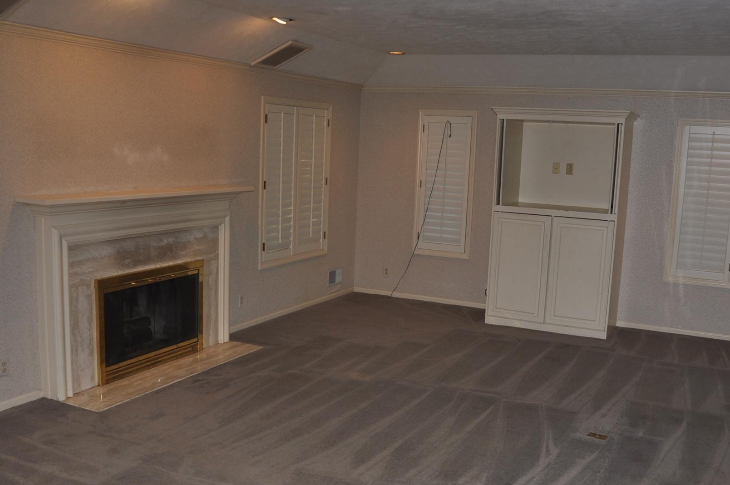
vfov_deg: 36.7
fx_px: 729
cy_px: 277
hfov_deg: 53.2
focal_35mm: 36
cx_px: 379
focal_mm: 18
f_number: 3.5
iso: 200
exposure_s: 1/60
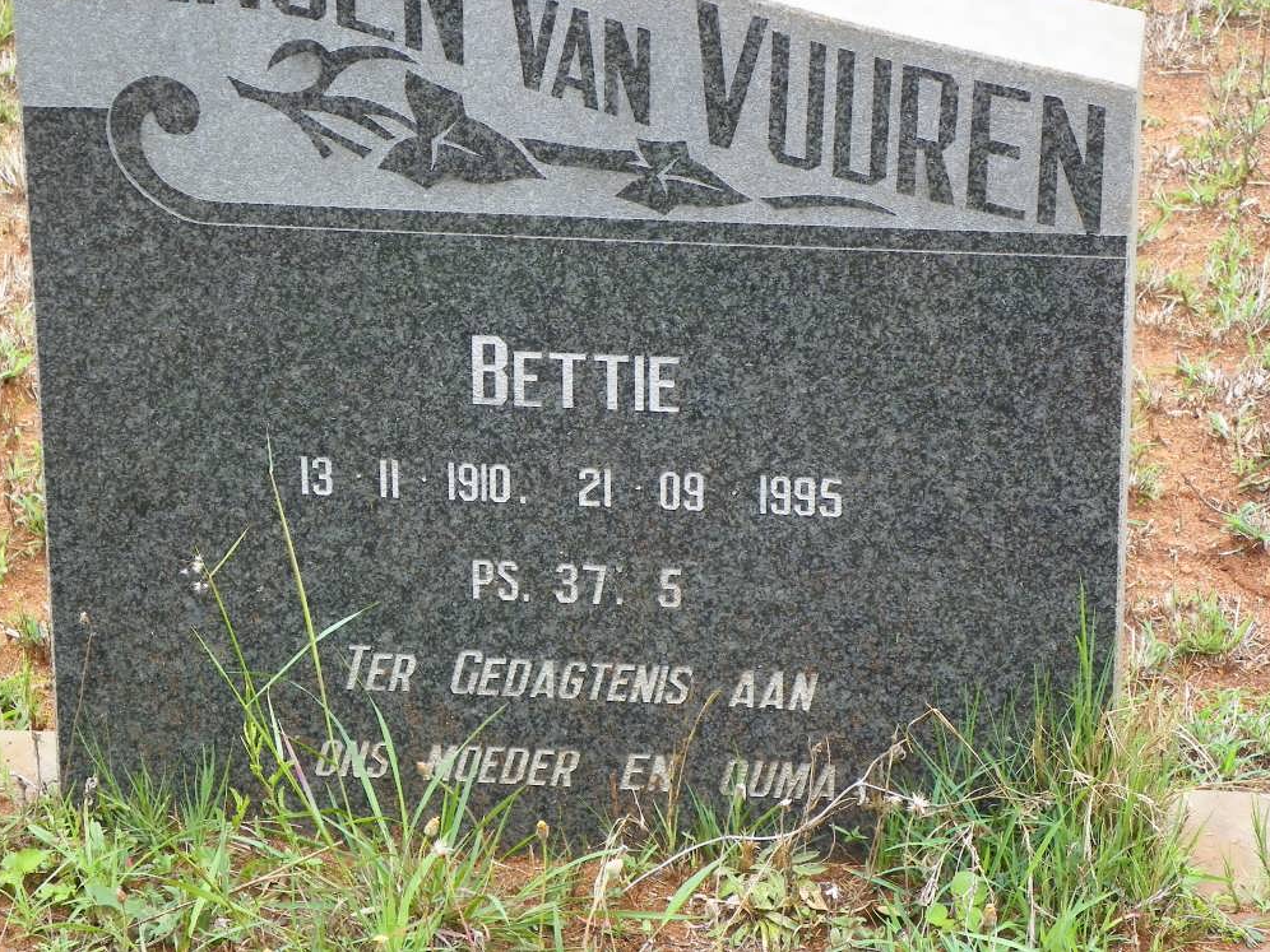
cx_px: 556
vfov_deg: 10.5
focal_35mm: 141
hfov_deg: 14.0
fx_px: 5173
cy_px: 380
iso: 64
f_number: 4
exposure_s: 1/125
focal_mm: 20.8
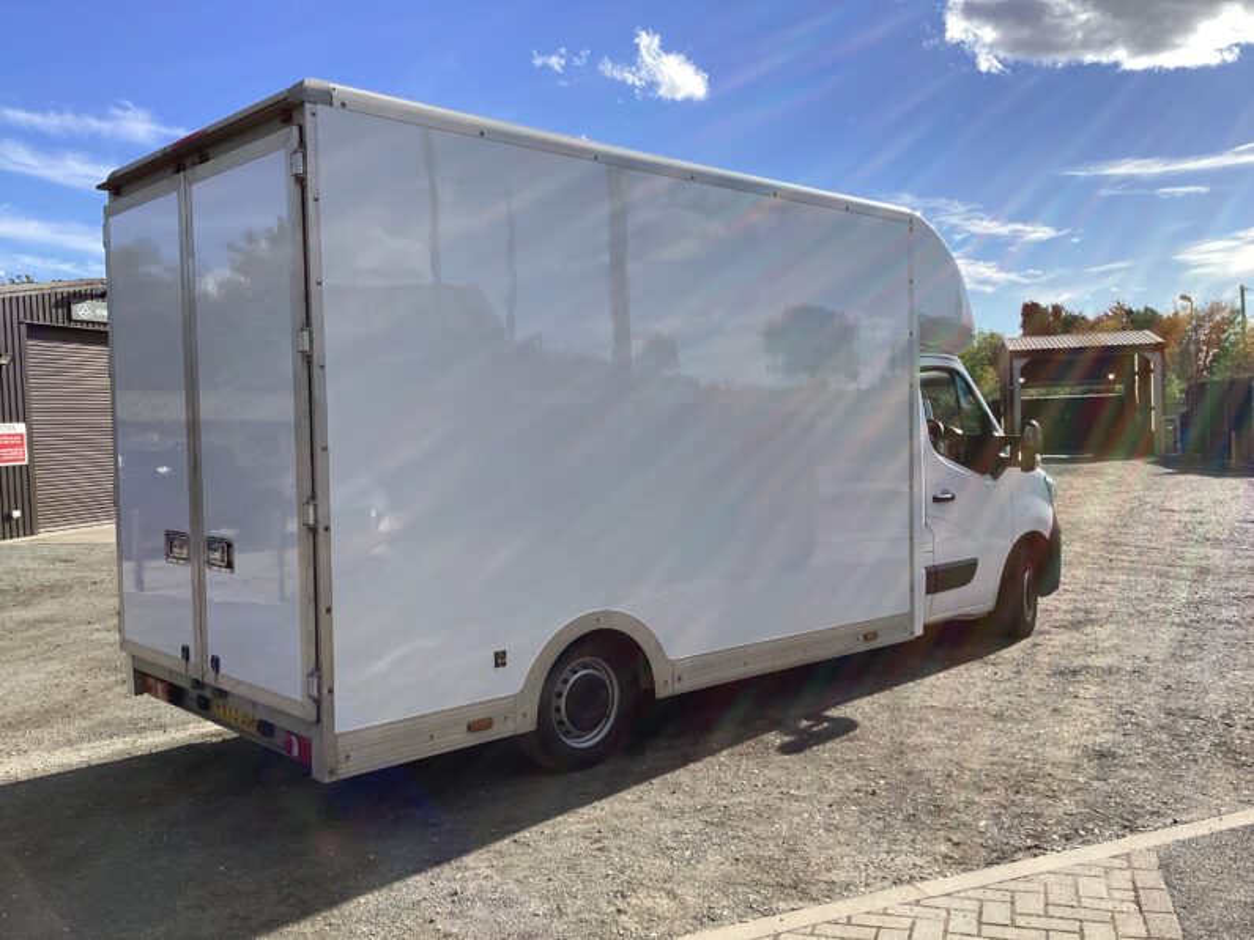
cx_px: 627
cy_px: 470
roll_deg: +2.6
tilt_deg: -3.4
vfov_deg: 45.4
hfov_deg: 58.4
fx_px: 1123
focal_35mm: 31
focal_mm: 3.3
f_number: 2.4
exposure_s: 1/1597
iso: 25
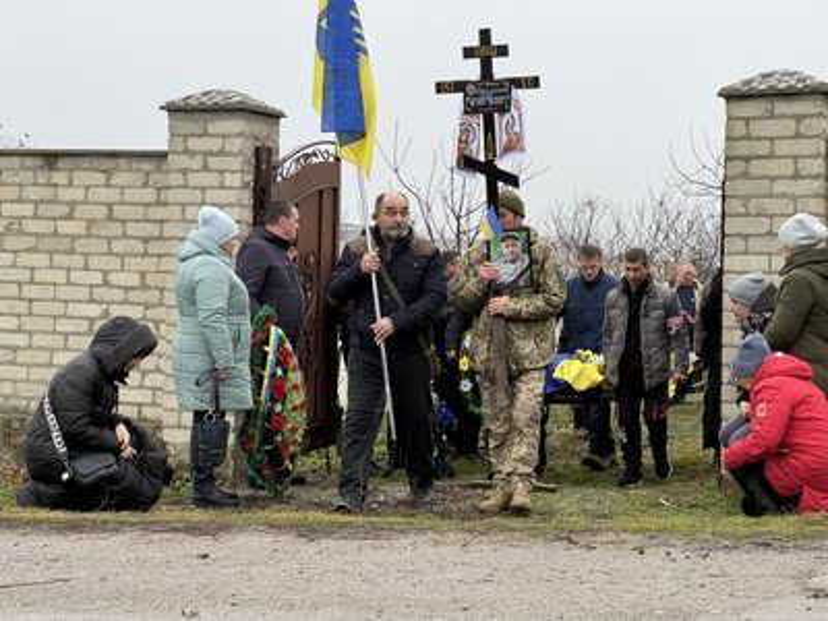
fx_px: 1842
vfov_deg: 19.1
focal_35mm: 77
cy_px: 310
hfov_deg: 25.3
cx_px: 414
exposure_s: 1/99
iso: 64
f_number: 2.8
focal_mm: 9
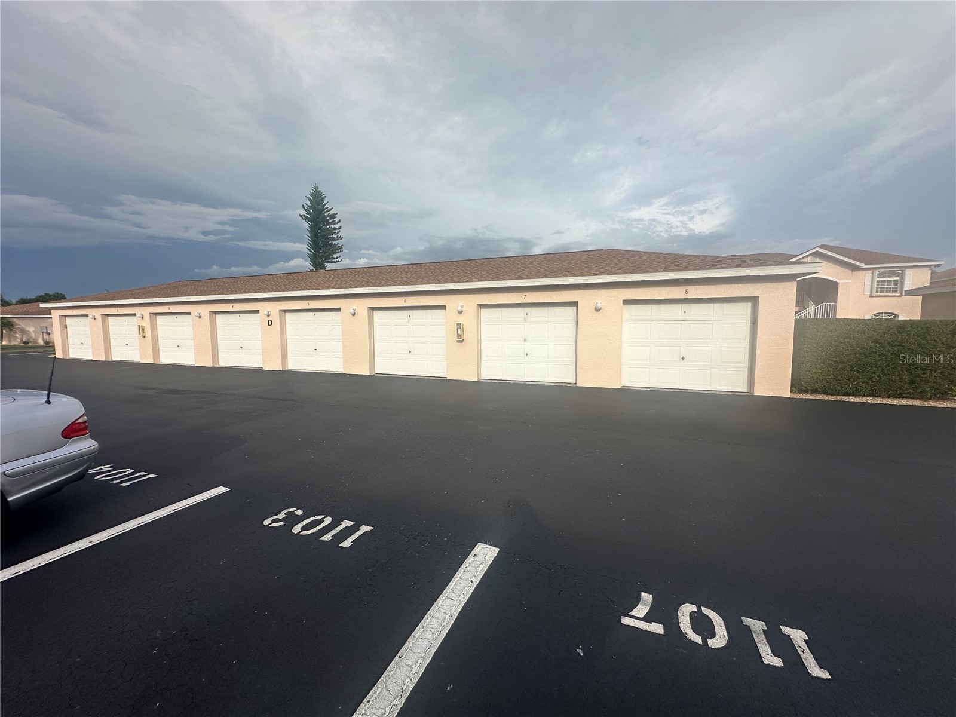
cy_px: 358
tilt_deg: -10.2
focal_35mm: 14
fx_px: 387
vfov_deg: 85.7
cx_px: 478
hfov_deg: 102.1
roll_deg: +2.2
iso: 50
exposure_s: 1/2398
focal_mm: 2.22
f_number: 2.2
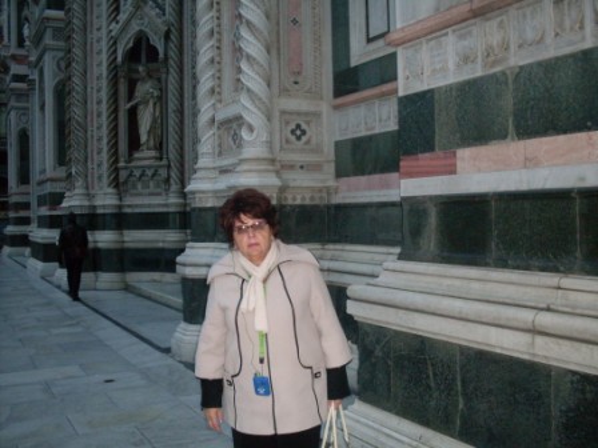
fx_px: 656
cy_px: 224
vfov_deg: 37.7
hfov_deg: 49.0
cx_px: 299
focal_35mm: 38
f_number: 2.8
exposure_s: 1/45
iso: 160
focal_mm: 6.3
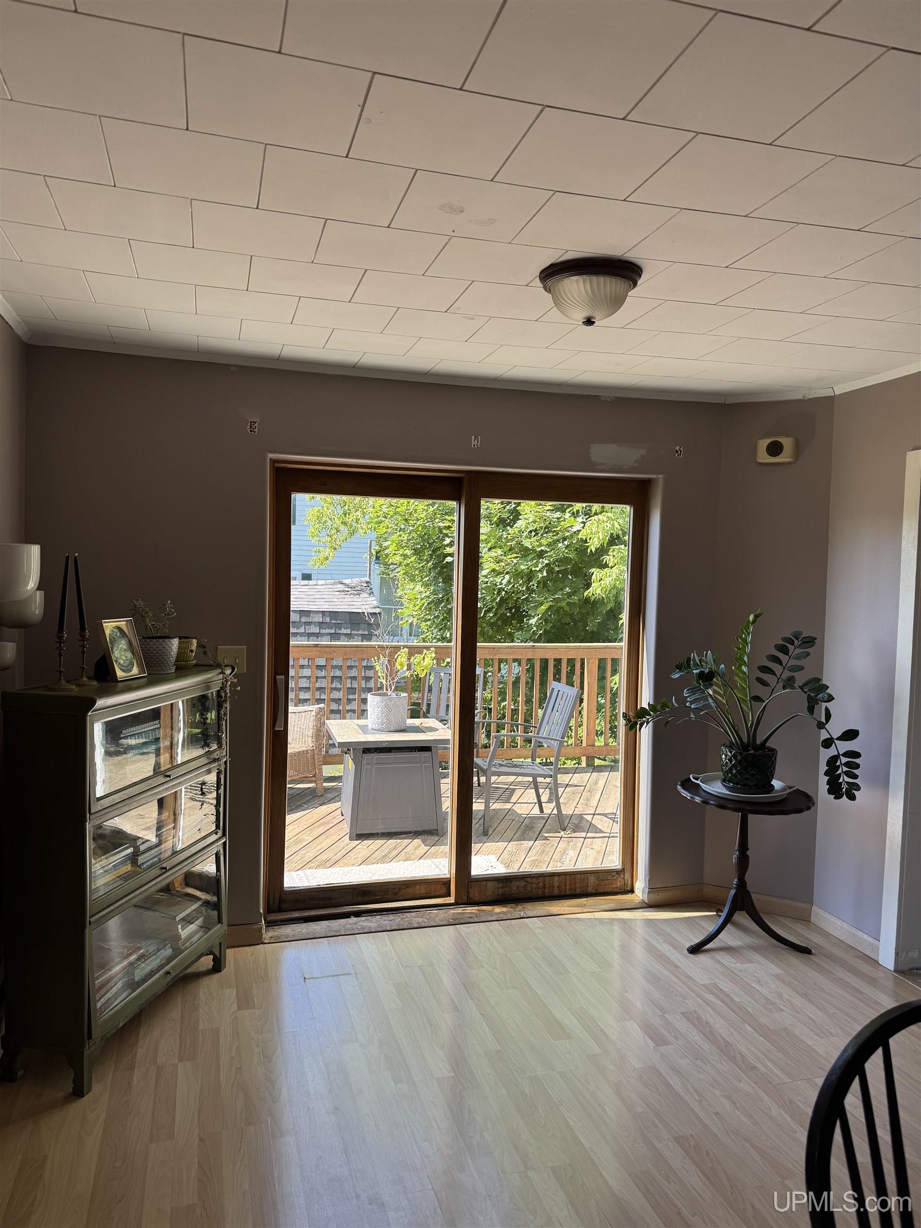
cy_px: 614
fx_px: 851
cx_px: 460
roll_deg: -1.9
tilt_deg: -2.4
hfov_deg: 56.8
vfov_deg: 71.6
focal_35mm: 24
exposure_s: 1/237
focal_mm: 6.76
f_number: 1.78
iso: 64
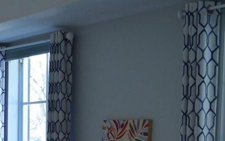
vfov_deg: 13.6
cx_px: -30
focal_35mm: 89
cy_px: 227
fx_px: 546
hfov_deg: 21.9
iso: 640
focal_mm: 18
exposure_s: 1/60
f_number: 3.5
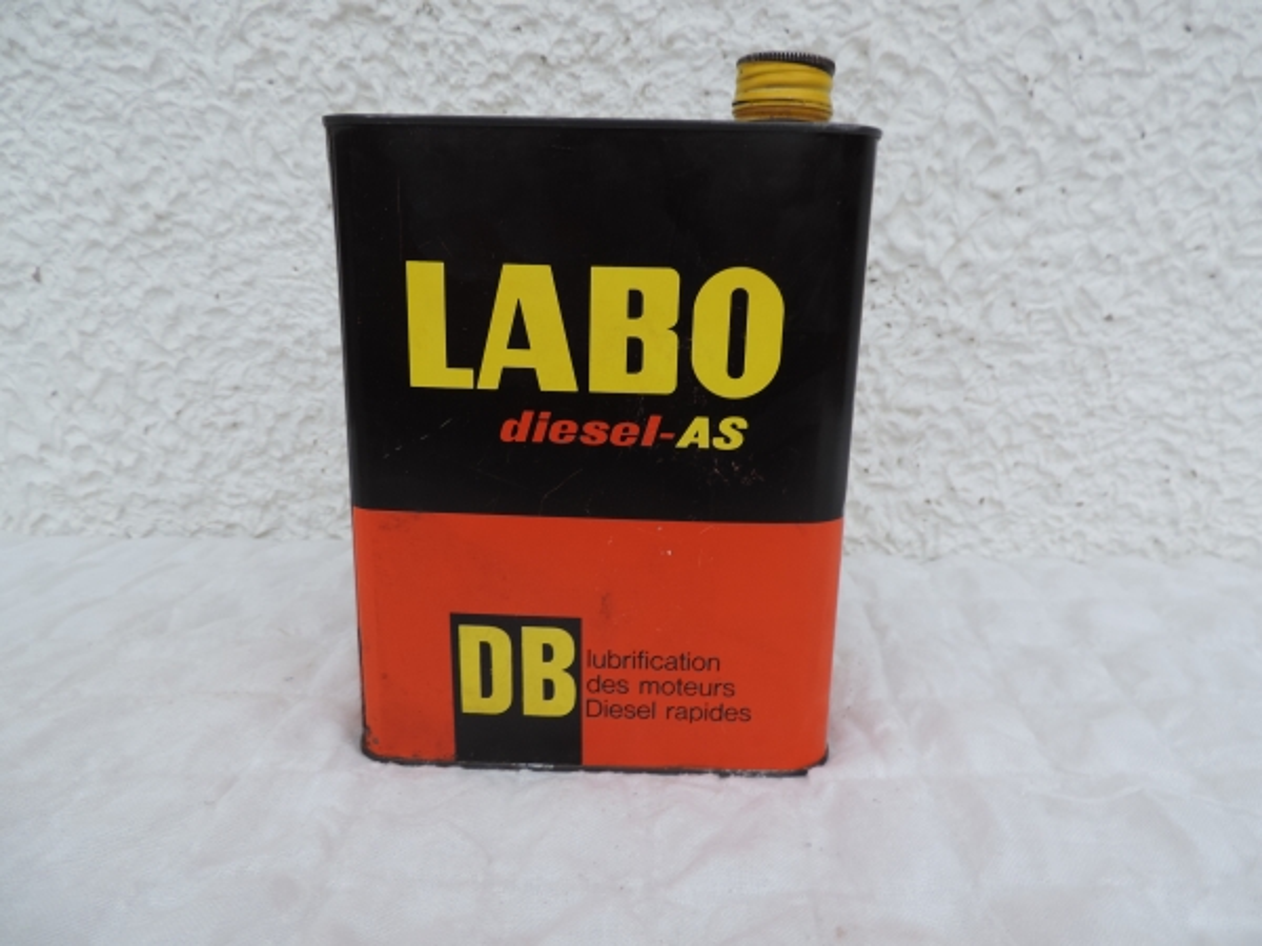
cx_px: 631
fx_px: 875
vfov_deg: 56.8
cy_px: 473
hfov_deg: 71.6
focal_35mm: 24
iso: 80
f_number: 3
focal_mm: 4.3
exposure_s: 1/80
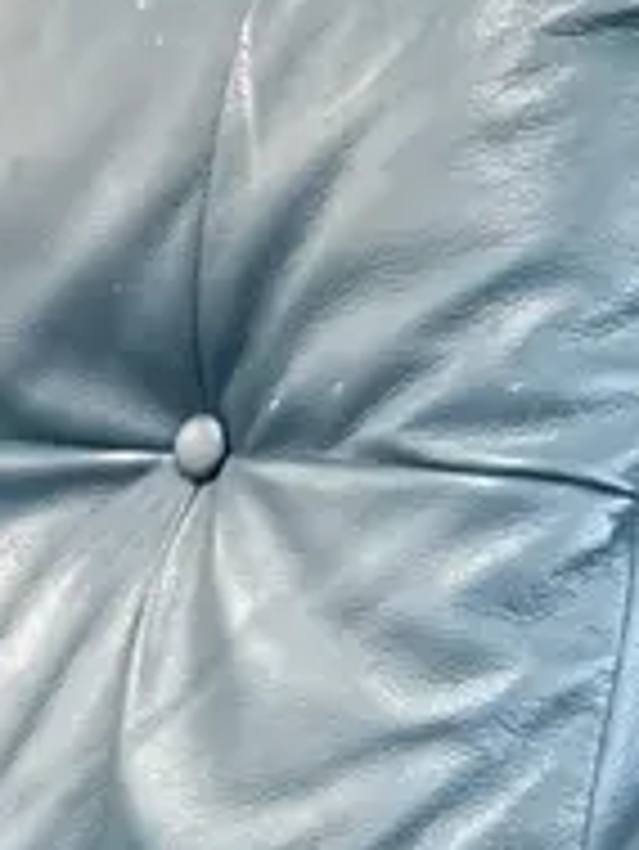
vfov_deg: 11.8
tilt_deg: -32.9
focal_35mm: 141
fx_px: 3467
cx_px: -234
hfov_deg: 10.3
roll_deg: +5.5
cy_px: 1934
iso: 160
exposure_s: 1/50
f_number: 1.8
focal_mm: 4.25
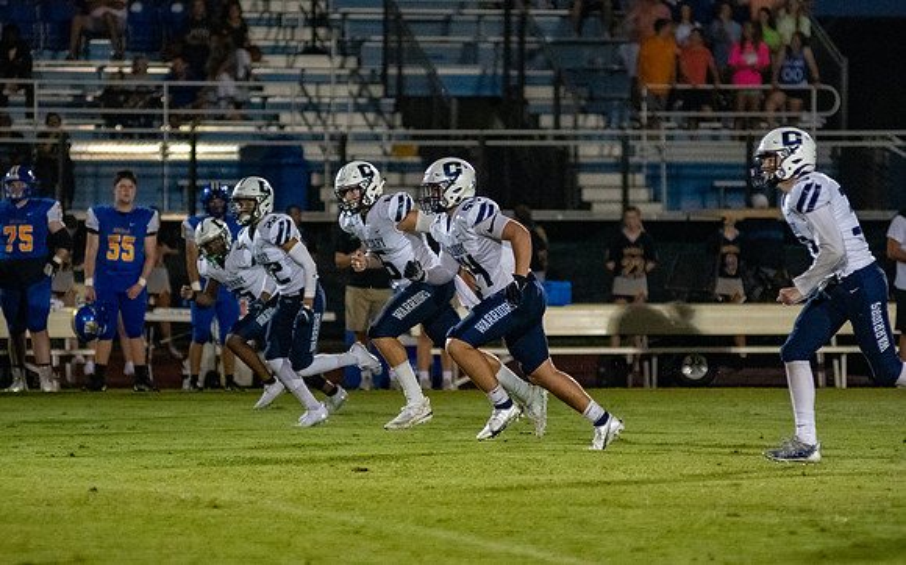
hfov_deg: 7.5
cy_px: 282
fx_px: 6917
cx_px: 453
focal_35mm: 280
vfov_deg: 4.7
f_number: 2.8
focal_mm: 170
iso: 6400
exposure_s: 1/1250
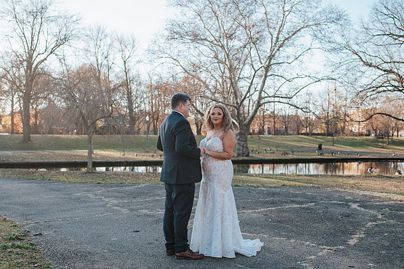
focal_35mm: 43
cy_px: 164
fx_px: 480
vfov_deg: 31.3
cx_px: 201
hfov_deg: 45.7
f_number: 2.8
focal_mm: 35
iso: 180
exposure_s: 1/800
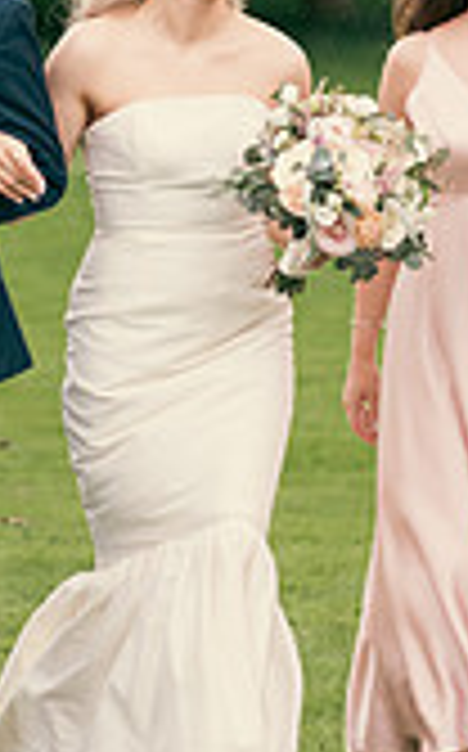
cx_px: 176
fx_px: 11253
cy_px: 83
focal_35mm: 550
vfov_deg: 3.8
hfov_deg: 2.4
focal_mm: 155
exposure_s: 1/320
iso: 250
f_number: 3.5
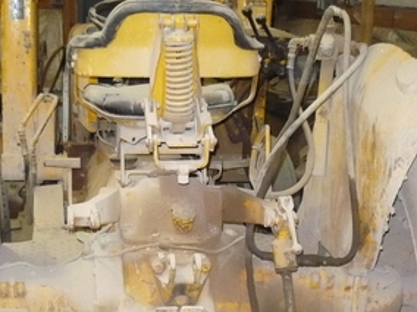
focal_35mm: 67
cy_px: 234
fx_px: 807
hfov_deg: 28.9
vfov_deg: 21.7
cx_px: 170
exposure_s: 1/30
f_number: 2.8
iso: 400
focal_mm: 5.8
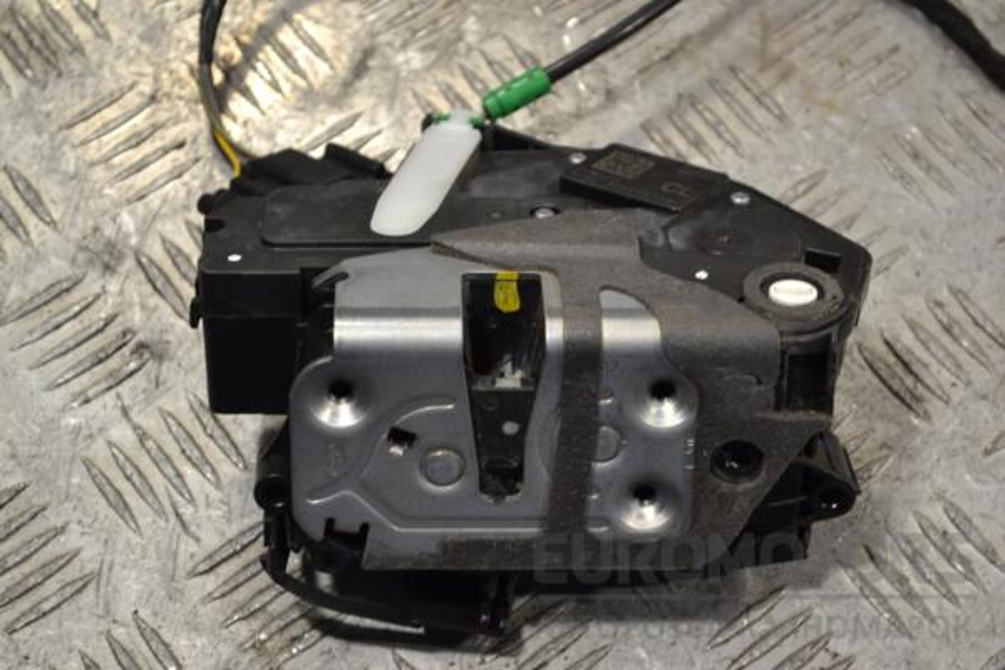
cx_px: 502
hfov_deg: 24.6
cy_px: 335
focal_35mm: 82
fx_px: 2303
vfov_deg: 16.6
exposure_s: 1/30
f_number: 5.6
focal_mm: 55
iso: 180
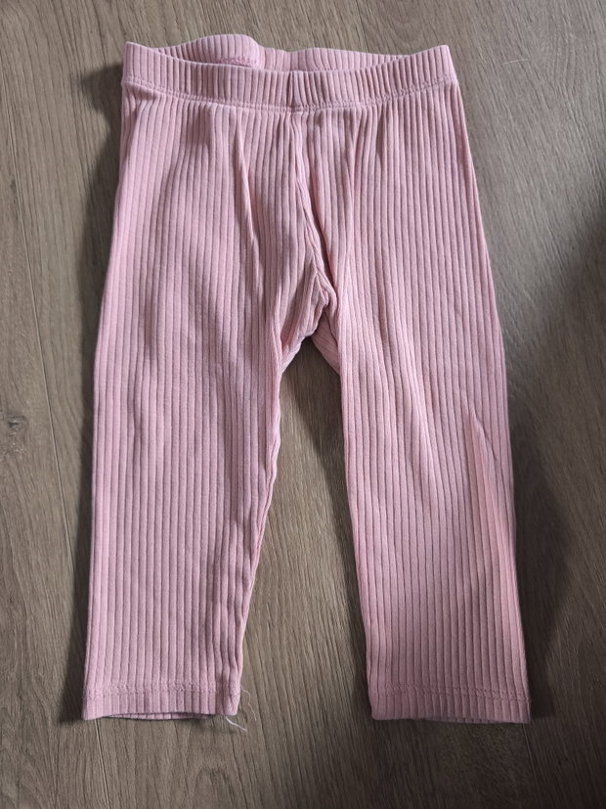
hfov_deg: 58.9
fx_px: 537
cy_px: 404
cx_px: 303
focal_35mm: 23
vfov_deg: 73.9
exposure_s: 1/33.3
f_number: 1.6
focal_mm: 6.57
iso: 1000
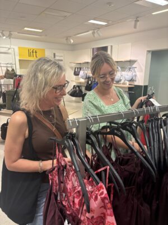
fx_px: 168
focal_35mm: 26
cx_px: 84
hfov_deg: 53.1
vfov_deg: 67.3
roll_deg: -0.9
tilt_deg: -14.0
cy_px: 112
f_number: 1.6
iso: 80
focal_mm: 5.96
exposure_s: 1/50
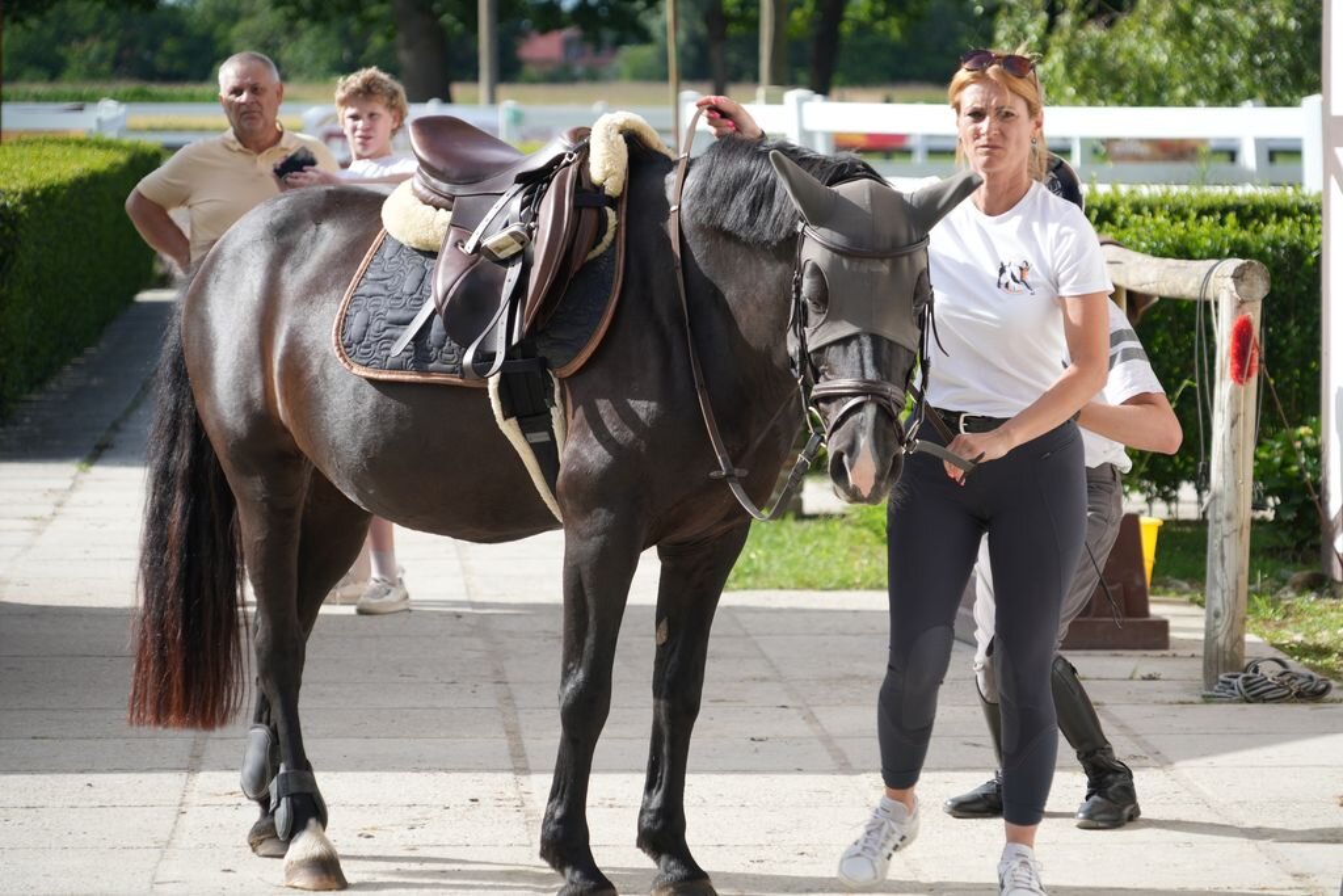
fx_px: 6417
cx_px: 672
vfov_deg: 8.0
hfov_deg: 11.9
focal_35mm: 172
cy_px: 448
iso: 100
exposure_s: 1/200
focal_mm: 172
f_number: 6.3
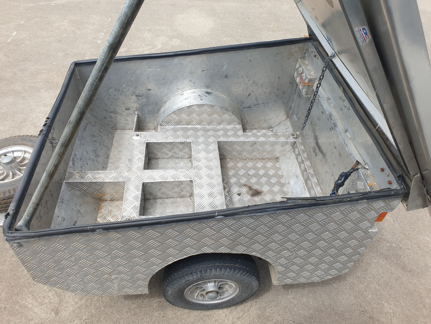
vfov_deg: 53.1
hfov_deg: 67.3
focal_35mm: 26
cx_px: 216
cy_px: 162
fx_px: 324
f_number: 2.4
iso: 50
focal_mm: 4.3
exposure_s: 1/812
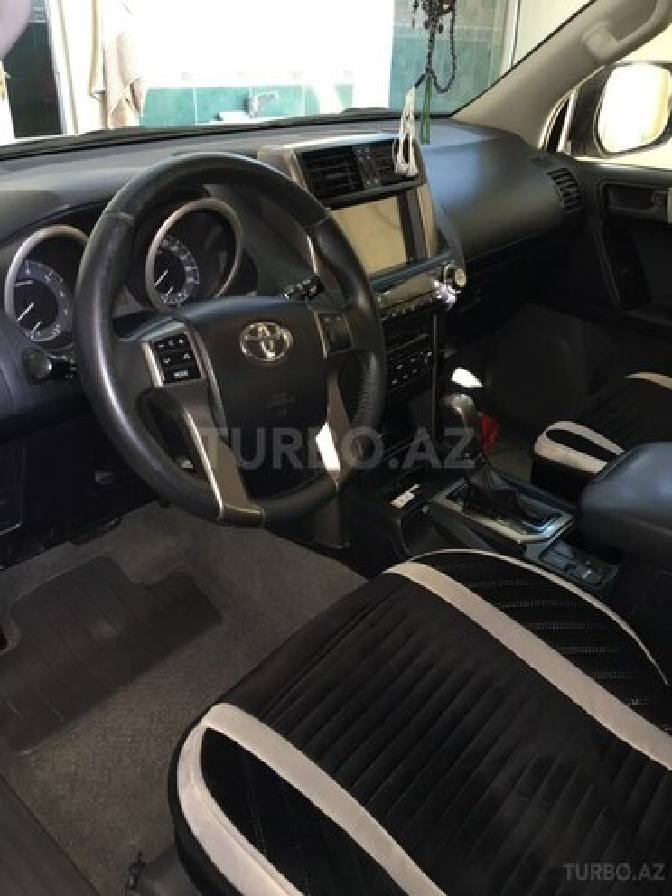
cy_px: 448
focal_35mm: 29
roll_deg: -0.7
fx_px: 751
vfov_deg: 61.7
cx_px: 336
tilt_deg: -30.7
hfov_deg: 48.2
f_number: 2.2
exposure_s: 1/17
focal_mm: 4.15
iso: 125
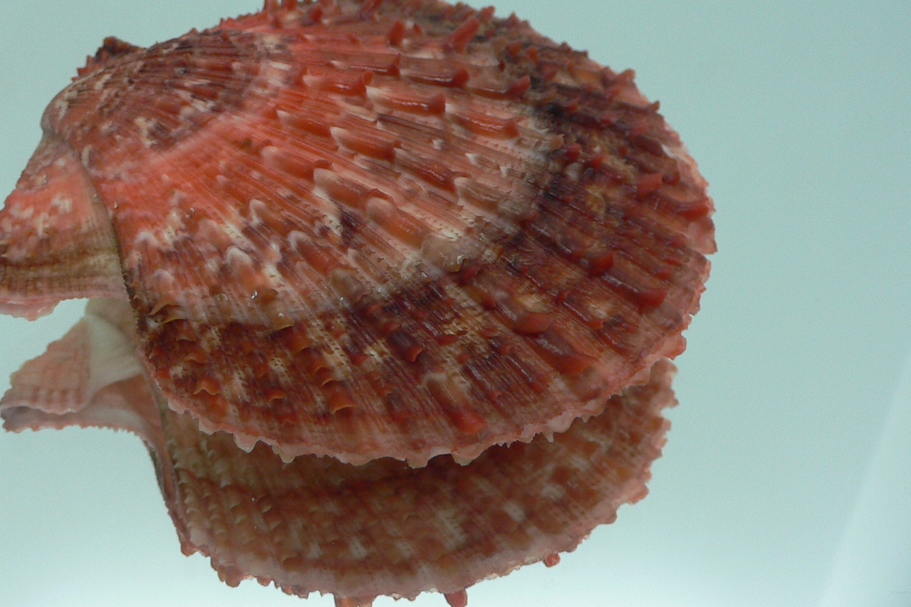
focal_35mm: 45
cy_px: 230
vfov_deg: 29.7
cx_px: 361
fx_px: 1139
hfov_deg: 43.4
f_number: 2.8
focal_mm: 4.6
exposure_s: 1/60
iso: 150
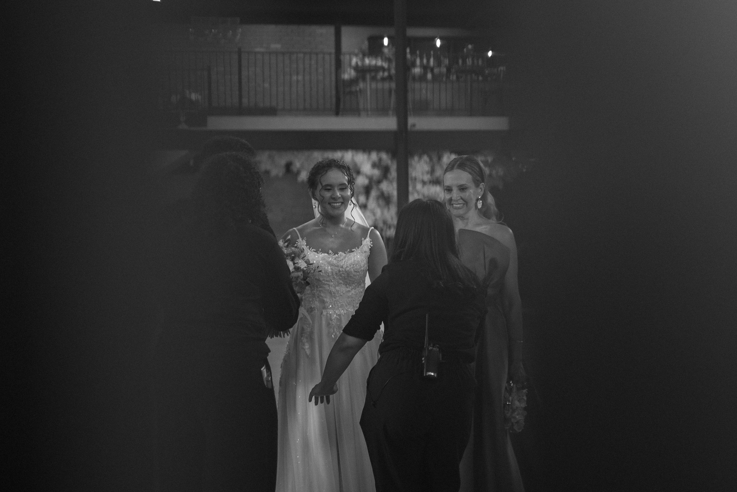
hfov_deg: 38.2
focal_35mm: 52
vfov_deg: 26.0
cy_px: 246
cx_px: 368
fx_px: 1065
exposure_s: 1/320
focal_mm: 35
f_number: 1.4
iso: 640
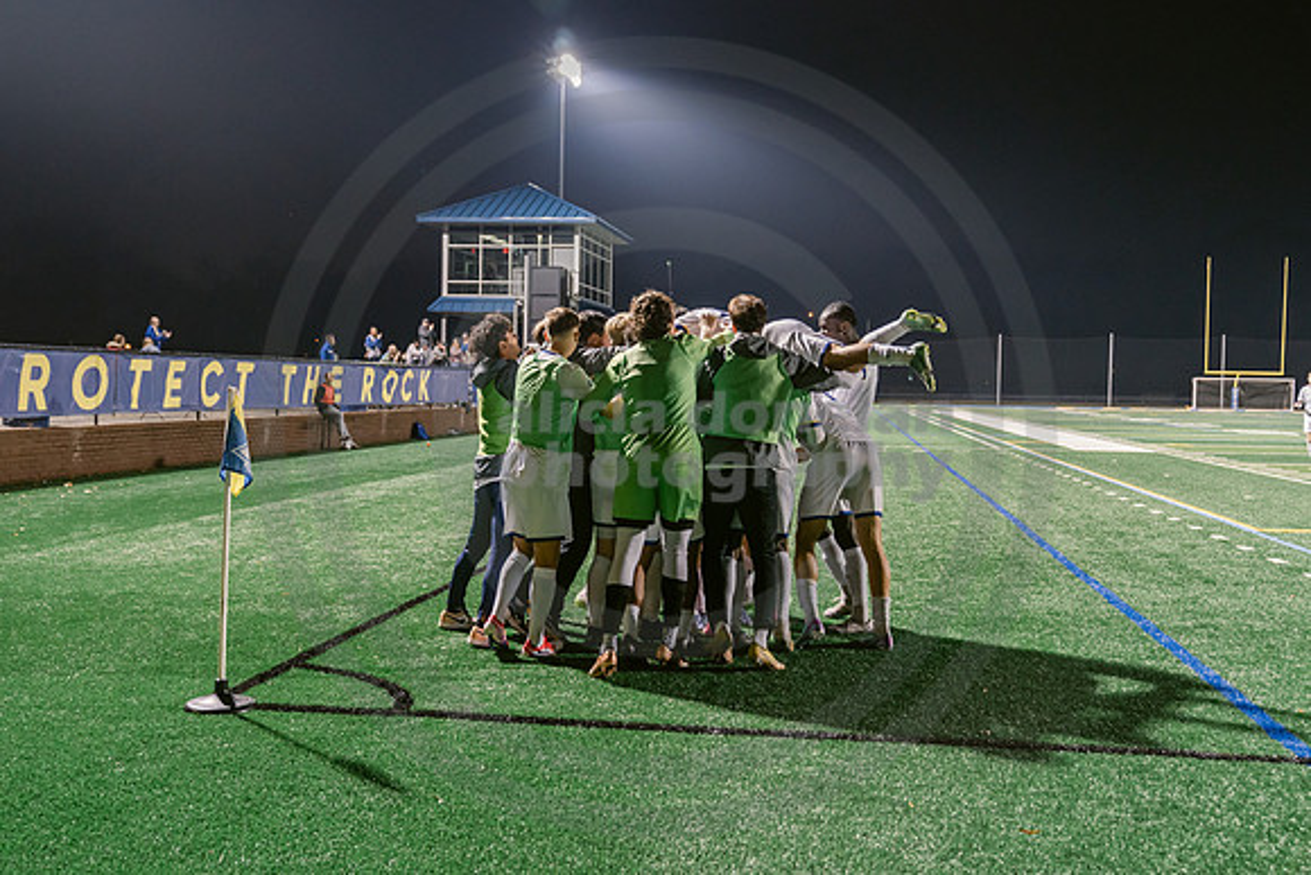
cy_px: 438
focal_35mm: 36
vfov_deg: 36.9
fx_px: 1311
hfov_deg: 53.1
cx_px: 655
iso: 2500
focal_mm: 36
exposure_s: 1/80
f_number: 4
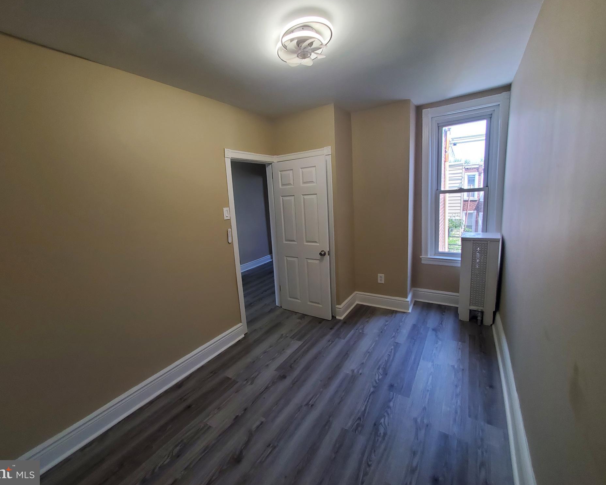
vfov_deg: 88.0
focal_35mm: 14
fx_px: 251
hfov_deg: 100.7
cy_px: 236
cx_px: 293
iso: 100
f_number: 2.2
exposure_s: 1/60
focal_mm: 1.8
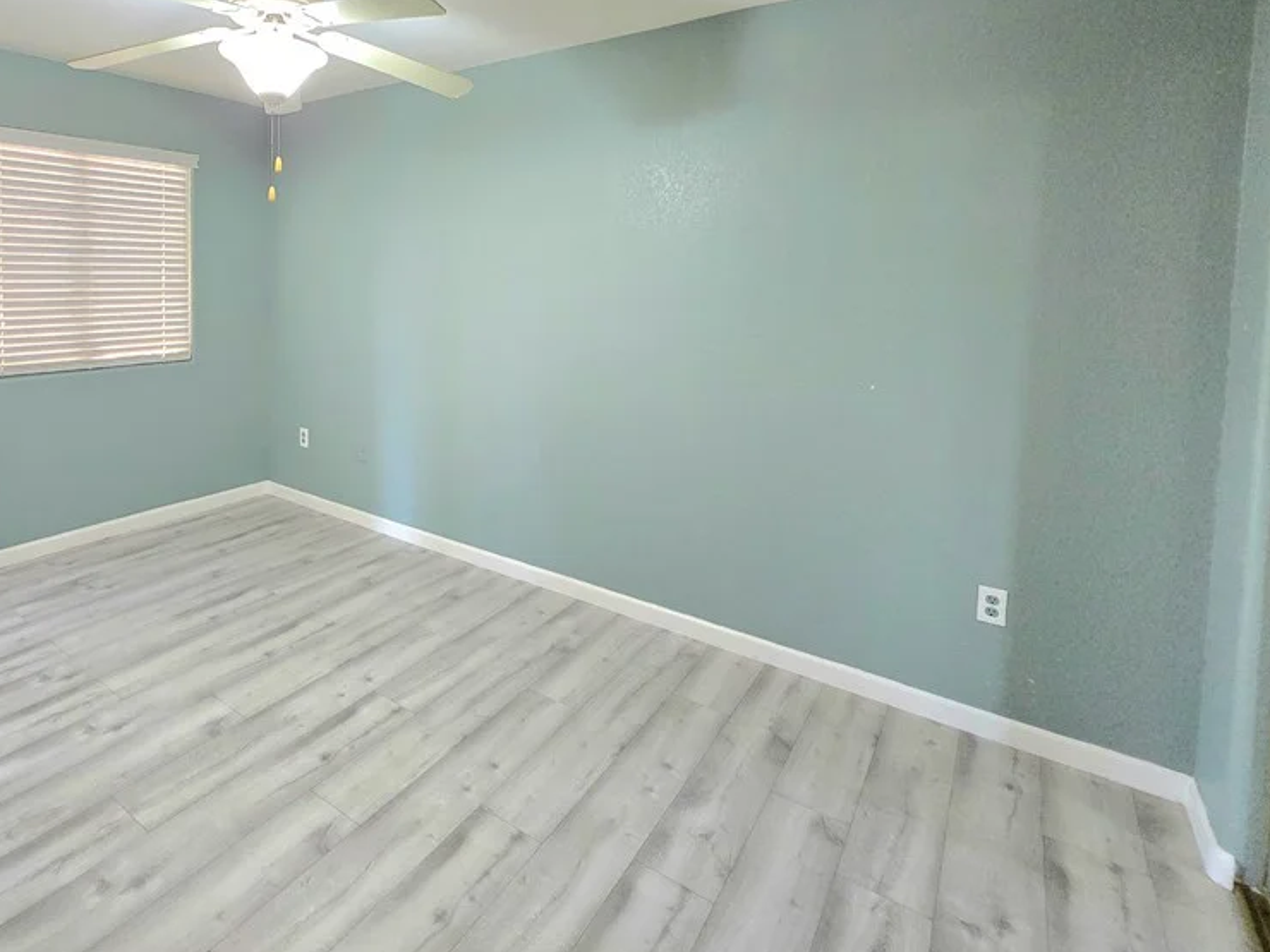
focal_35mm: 18
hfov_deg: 84.2
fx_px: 660
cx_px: 405
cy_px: 312
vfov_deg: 69.4
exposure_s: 1/60.2
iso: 800
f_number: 2.2
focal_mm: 2.2
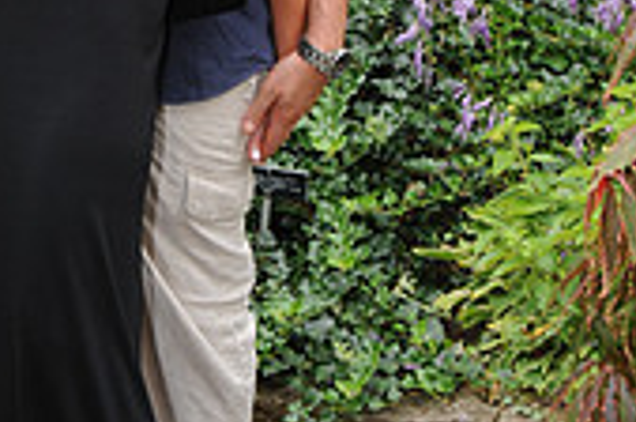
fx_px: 3333
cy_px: -249
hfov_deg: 10.9
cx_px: 132
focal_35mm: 189
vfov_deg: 7.1
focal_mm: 55
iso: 500
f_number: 8
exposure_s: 1/80
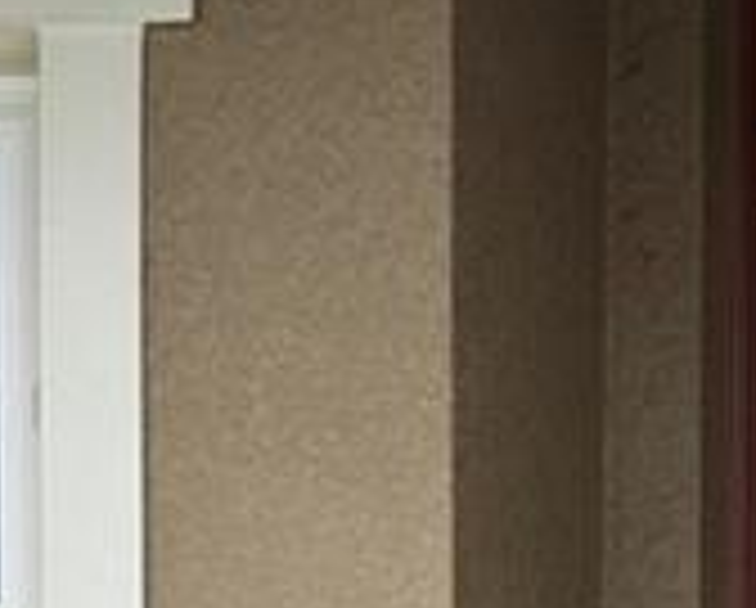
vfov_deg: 8.8
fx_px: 3743
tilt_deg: -2.6
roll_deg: -0.6
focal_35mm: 167
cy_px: 1162
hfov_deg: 11.1
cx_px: 1120
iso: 80
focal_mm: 6.76
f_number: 1.78
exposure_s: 1/812
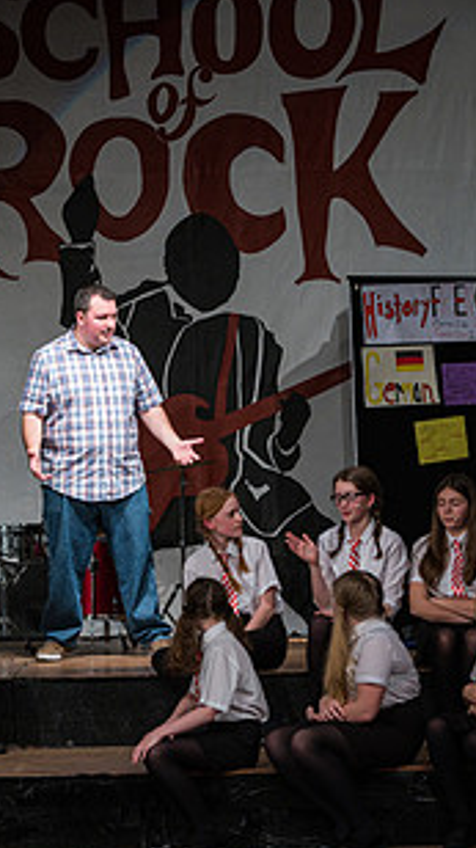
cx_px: 99
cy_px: 343
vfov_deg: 14.0
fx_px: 3459
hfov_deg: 7.9
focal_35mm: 154
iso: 1250
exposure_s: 1/200
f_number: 4
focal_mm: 78
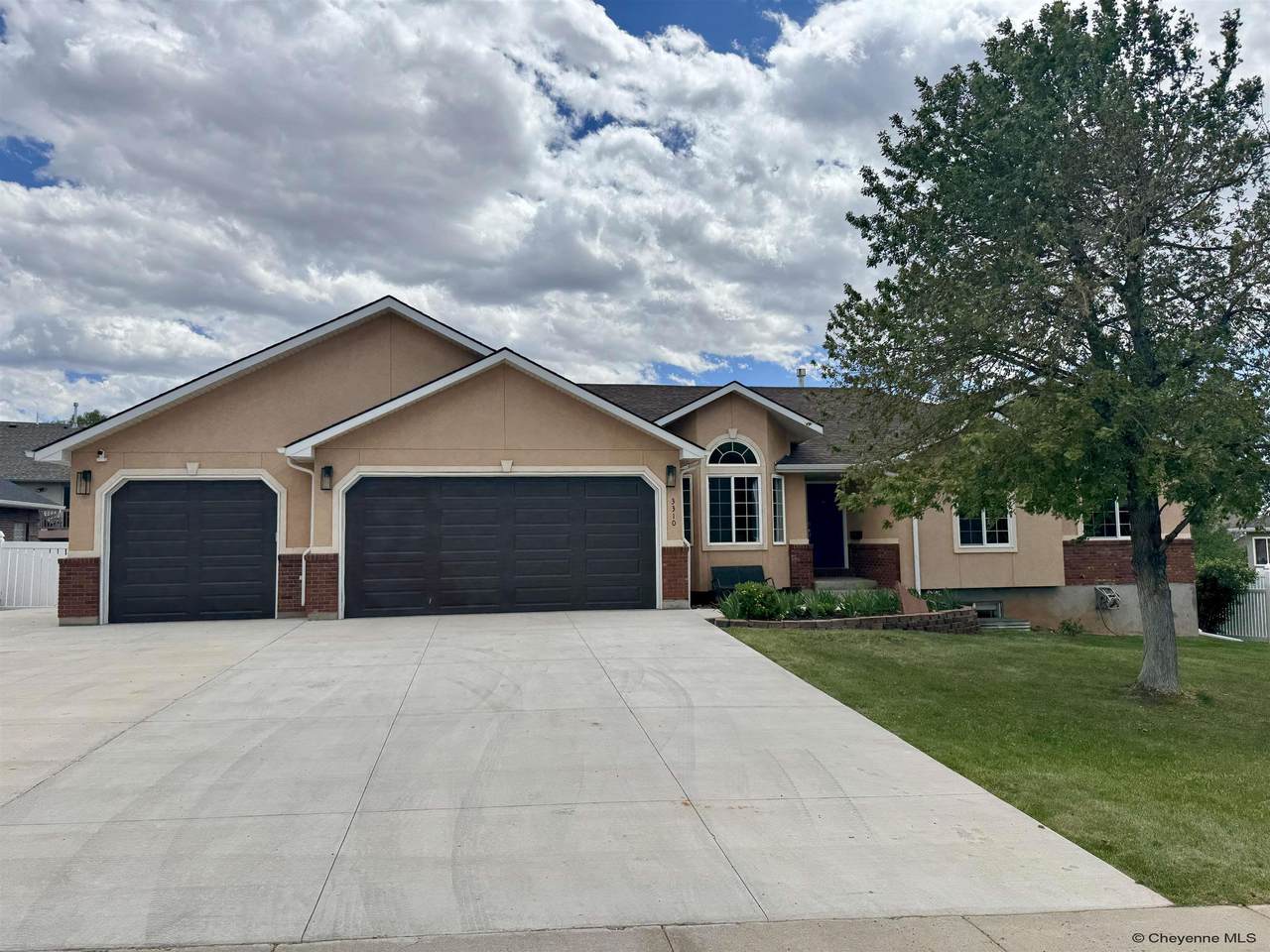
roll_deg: +1.0
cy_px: 476
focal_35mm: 24
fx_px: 881
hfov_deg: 71.6
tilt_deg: +4.2
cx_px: 635
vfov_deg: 56.8
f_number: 1.78
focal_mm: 6.76
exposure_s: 1/7092
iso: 80
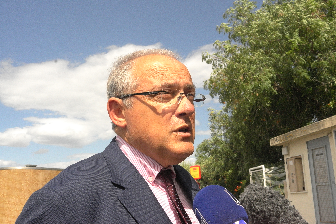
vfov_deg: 35.9
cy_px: 111
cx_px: 171
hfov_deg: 51.9
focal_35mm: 37
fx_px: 345
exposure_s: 1/1600
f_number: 16
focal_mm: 24
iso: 1600
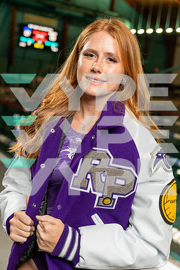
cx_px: 90
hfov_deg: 28.1
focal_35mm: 48
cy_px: 135
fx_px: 360
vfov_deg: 41.1
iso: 500
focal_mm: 48
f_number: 4
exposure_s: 1/250
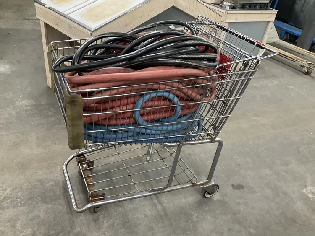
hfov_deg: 61.6
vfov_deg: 48.3
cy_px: 118
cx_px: 158
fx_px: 264
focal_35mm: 29
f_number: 1.8
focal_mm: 3
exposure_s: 1/60
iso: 160
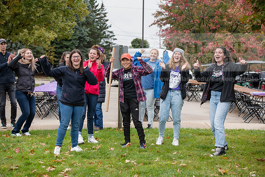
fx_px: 515
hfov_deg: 28.8
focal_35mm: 70
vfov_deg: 19.5
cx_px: 132
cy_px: 88
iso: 400
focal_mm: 70
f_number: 5
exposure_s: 1/320
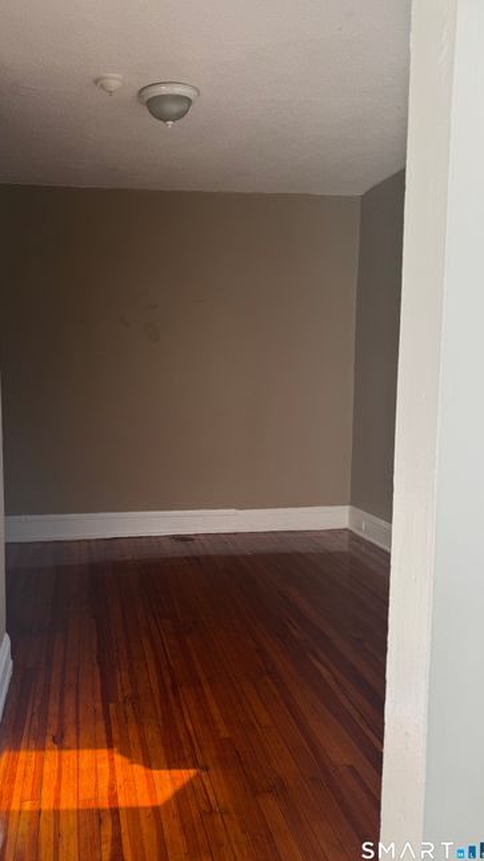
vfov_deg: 69.9
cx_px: 163
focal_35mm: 27
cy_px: 423
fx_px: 617
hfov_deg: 42.3
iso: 80
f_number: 1.78
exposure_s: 1/312
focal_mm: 6.76
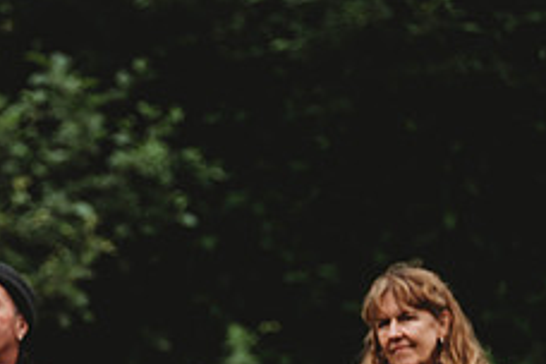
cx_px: -38
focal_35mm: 382
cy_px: 456
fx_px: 5793
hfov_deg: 5.4
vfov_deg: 3.6
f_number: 2.8
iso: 160
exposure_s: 1/160
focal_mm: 150
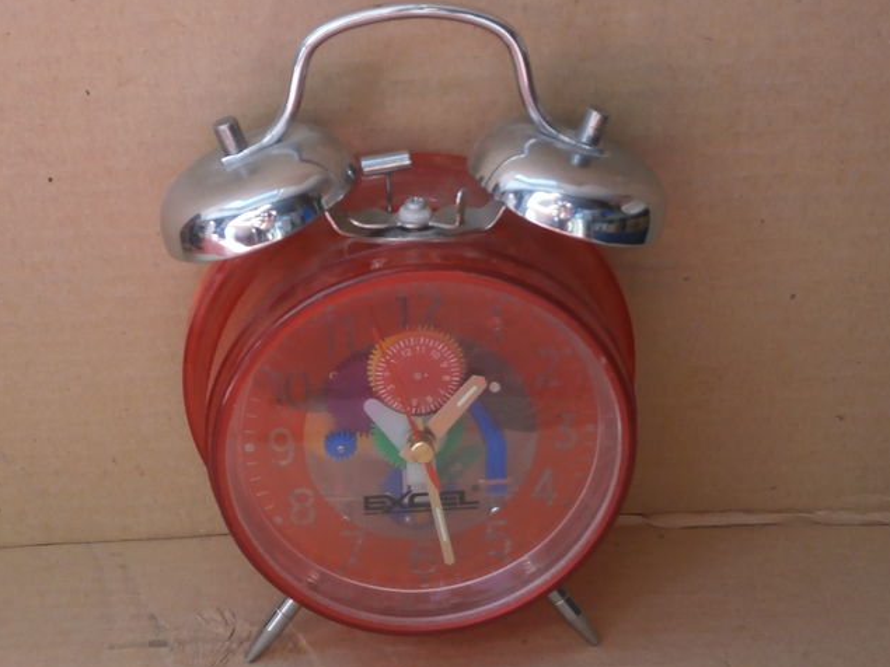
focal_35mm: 74
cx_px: 401
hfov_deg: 26.3
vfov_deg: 19.9
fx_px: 1902
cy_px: 405
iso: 80
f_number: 3.4
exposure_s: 1/60
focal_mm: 8.3
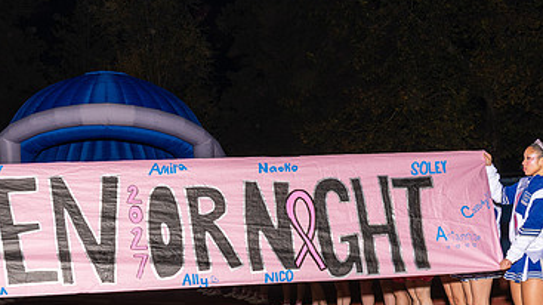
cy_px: 269
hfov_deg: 29.7
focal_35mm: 71
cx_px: 205
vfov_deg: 16.8
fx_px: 1022
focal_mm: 35
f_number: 6.3
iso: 200
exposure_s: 1/200
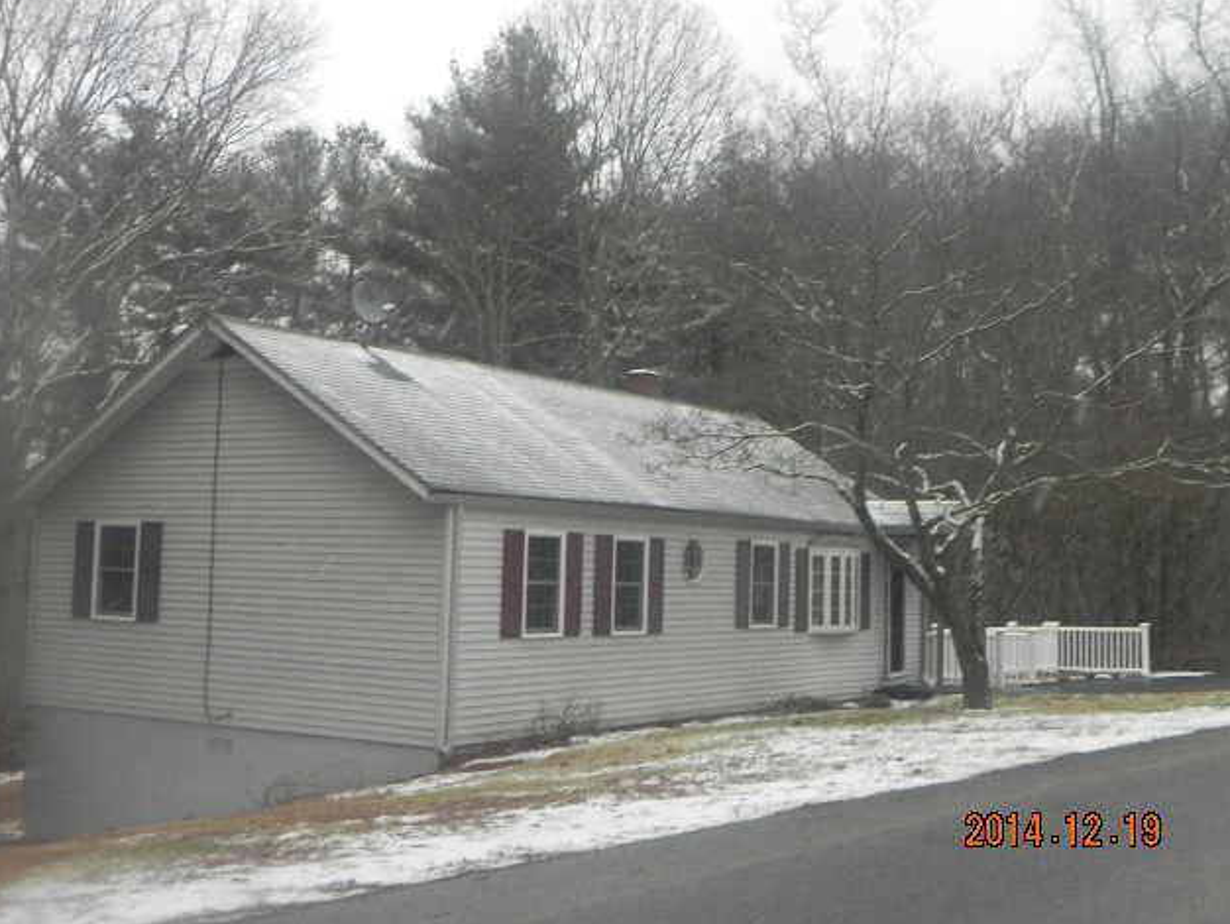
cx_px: 607
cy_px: 456
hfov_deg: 40.4
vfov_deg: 30.9
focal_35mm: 47
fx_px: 1671
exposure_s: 1/156
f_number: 4.5
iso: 160
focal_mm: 8.2
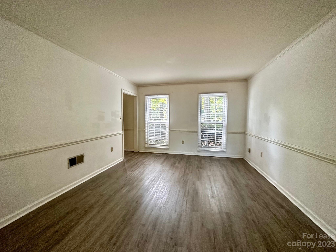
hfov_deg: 102.1
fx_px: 136
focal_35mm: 14
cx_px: 168
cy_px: 126
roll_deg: +0.3
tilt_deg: -3.2
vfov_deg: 85.7
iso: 320
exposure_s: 1/99
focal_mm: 2.22
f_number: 2.2
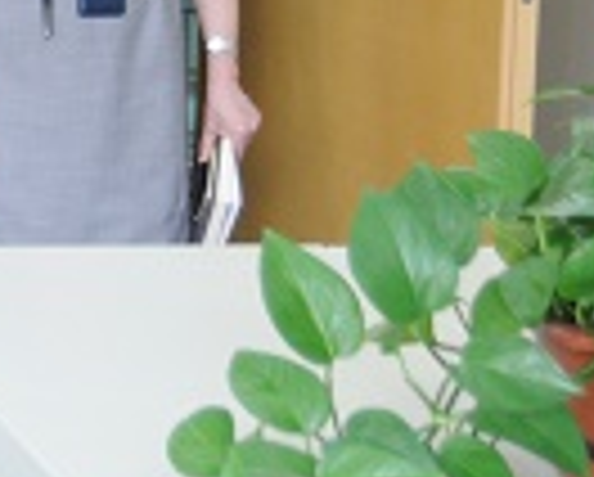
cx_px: -513
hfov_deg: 9.0
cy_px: -162
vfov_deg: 7.5
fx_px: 3592
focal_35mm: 204
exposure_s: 1/40
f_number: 3.8
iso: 640
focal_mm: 32
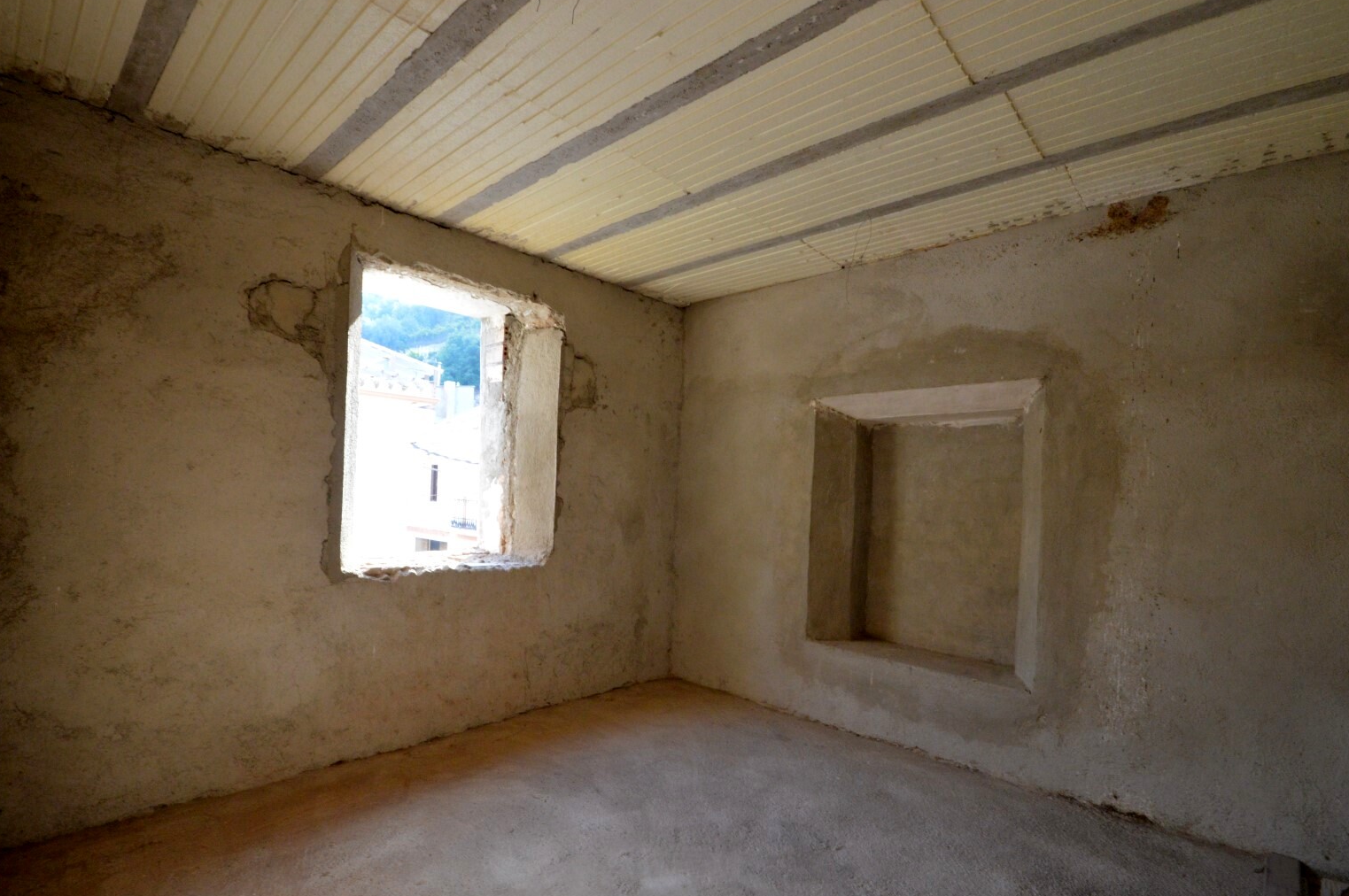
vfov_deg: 73.6
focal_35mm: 16
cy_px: 474
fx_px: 599
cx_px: 636
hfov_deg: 96.7
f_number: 18
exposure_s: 1/30
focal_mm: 10
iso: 1600
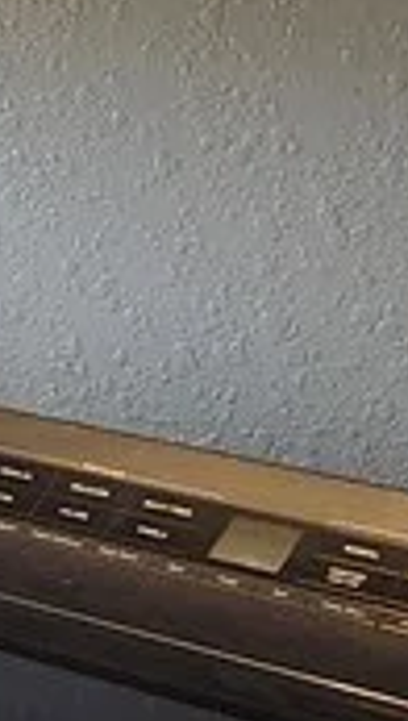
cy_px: 154
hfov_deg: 7.5
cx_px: -662
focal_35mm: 148
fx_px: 2831
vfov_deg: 14.4
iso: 640
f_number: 1.8
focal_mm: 5.54
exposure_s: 1/120
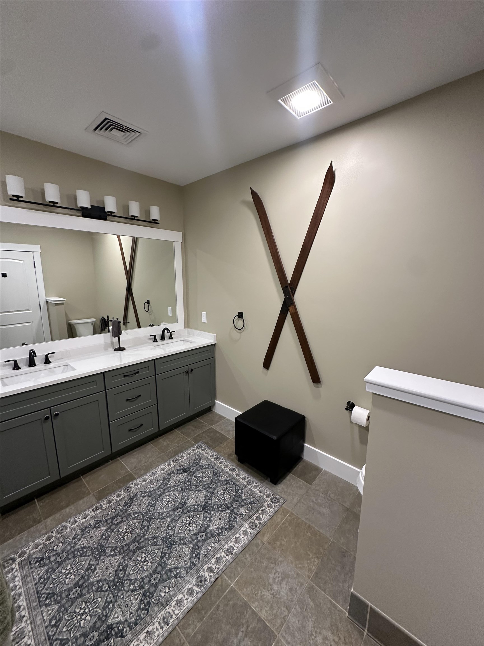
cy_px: 323
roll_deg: -1.7
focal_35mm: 14
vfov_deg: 102.1
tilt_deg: -9.3
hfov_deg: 85.7
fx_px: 261
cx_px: 242
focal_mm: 2.22
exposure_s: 1/60
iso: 200
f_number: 2.2
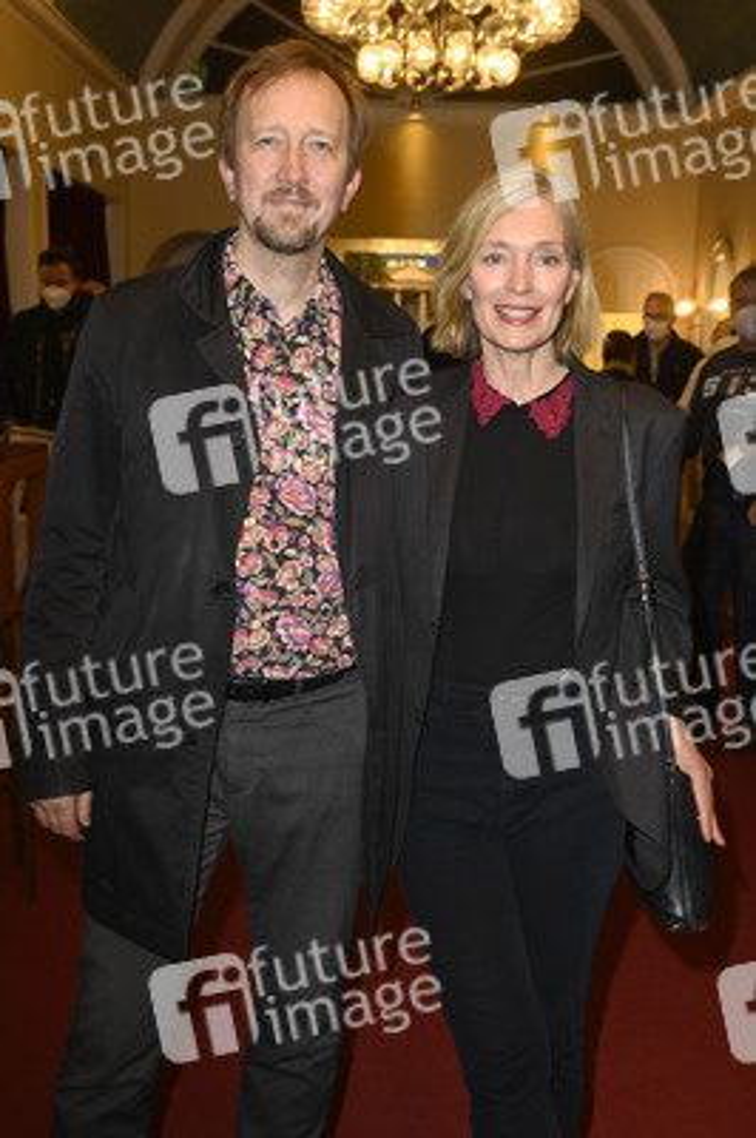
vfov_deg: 43.6
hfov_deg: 29.8
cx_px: 378
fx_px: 1420
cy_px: 569
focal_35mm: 45
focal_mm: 45
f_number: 5
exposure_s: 1/80
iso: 1250
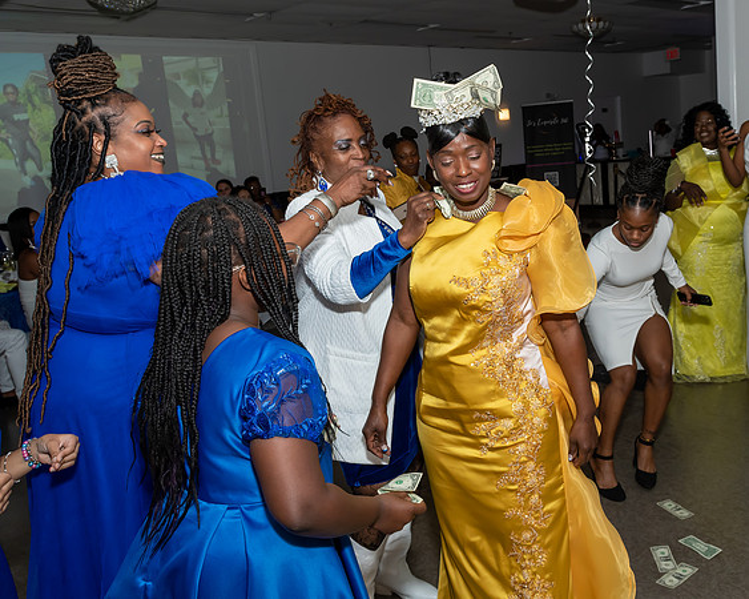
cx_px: 481
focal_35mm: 33
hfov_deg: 53.9
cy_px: 258
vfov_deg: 44.8
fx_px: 724
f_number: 6.3
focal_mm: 17
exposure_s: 1/250
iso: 500
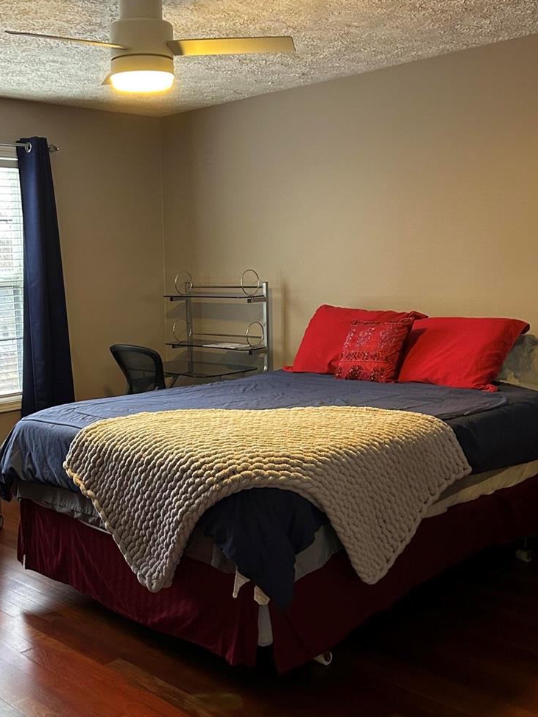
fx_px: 849
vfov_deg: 45.7
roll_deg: +0.0
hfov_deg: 34.8
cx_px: 174
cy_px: 383
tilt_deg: -9.2
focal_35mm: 41
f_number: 1.5
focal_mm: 5.7
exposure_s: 1/60
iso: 250
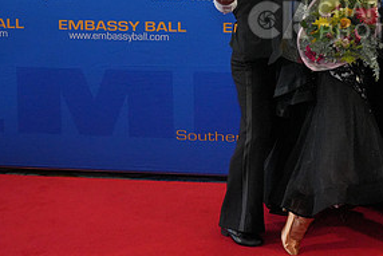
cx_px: 383
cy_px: 22
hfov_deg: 26.9
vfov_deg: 18.9
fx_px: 756
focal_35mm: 71
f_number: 7.1
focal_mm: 35
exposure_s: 1/200
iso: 3200
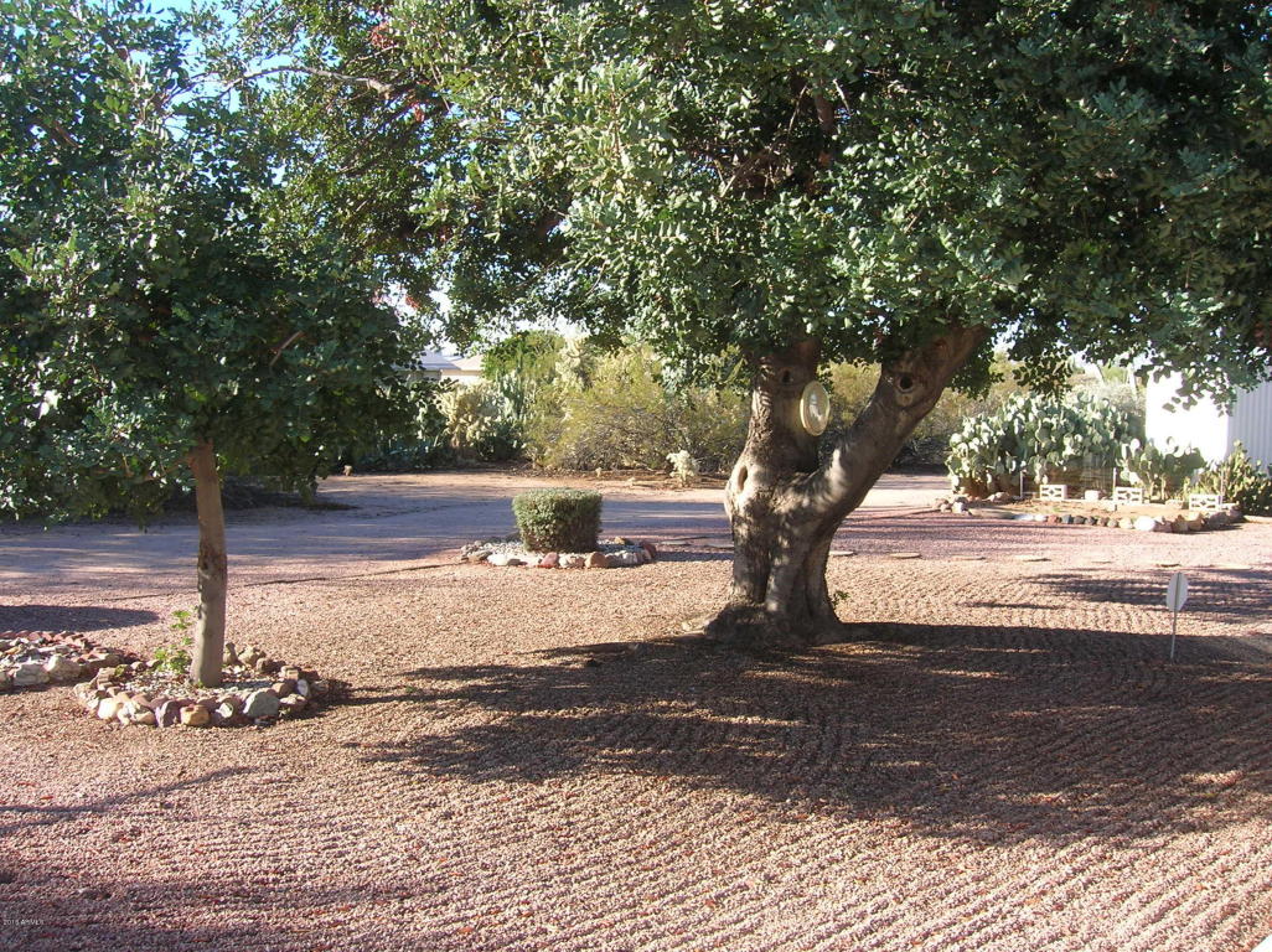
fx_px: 1248
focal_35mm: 34
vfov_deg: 41.7
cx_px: 636
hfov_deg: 54.0
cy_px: 476
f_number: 4.9
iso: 50
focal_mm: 5.7
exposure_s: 1/102
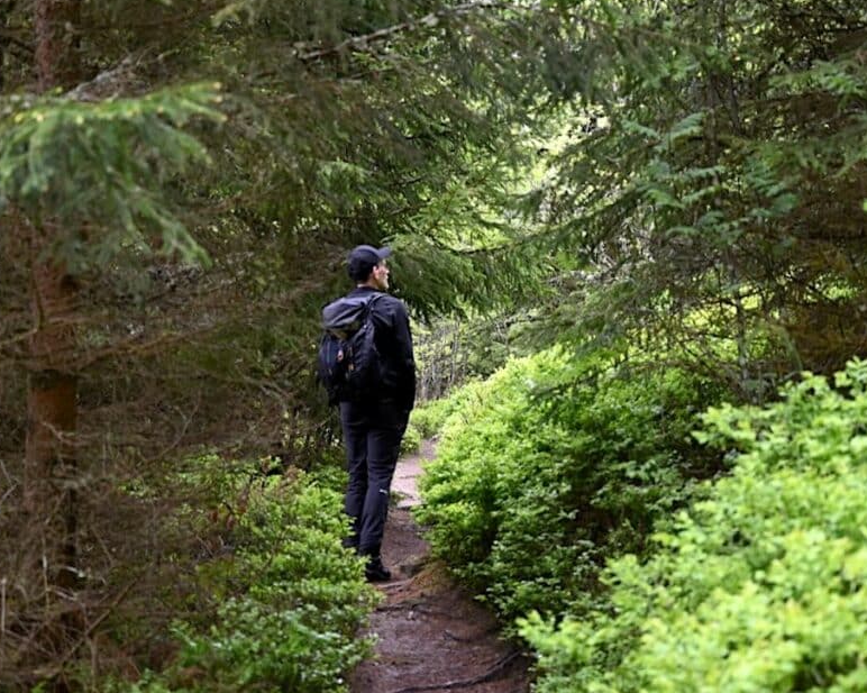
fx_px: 1565
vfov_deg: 25.0
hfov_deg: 30.9
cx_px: 504
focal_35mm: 61
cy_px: 339
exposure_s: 1/250
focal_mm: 49
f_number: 4
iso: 360
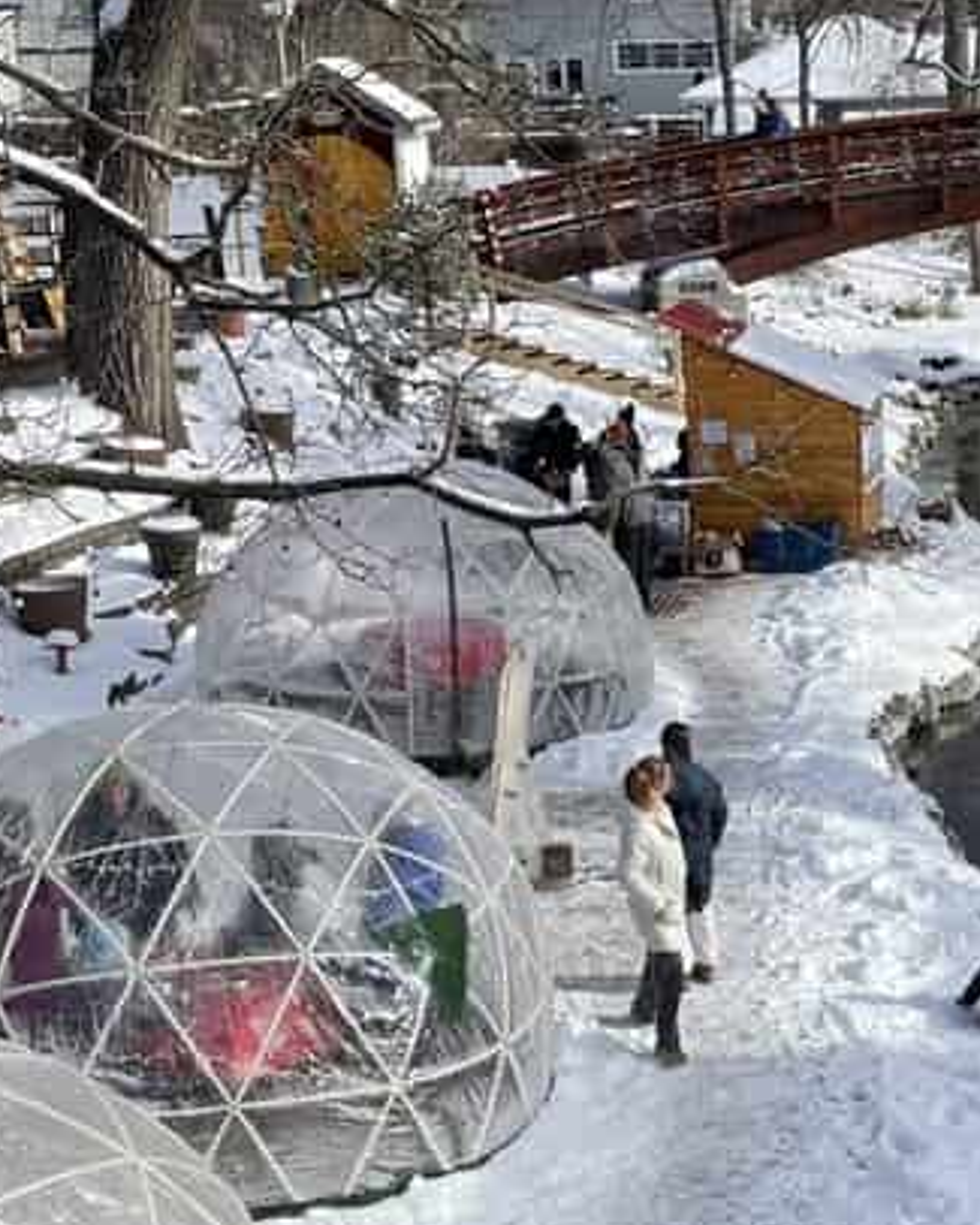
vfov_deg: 25.3
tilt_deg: -15.3
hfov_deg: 19.9
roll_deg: +1.3
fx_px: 2718
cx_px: 968
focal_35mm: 75
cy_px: 794
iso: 32
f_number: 1.6
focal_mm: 4.2
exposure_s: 1/3205
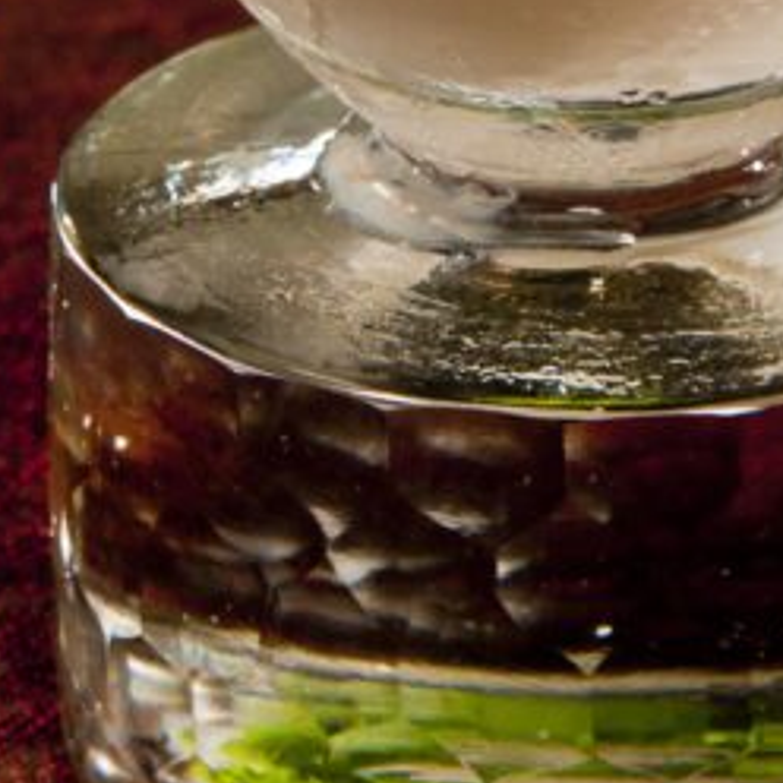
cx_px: 562
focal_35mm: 309
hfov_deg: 5.7
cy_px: -316
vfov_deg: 5.6
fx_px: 7908
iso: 125
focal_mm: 52
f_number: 10
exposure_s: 1/160
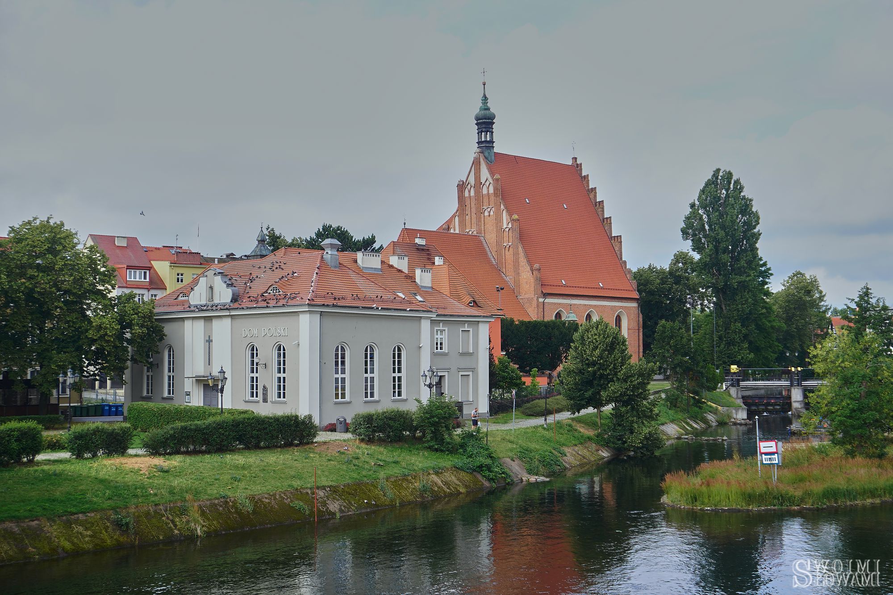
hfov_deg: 43.6
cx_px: 446
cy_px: 298
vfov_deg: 29.9
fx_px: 1116
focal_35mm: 45
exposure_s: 1/160
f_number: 5.6
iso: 100
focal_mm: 30
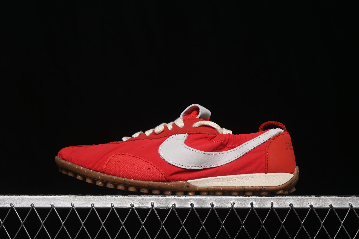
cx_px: 180
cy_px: 120
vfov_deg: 18.2
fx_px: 748
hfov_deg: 27.0
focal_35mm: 75
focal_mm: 50
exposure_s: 1/60
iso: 160
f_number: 6.3
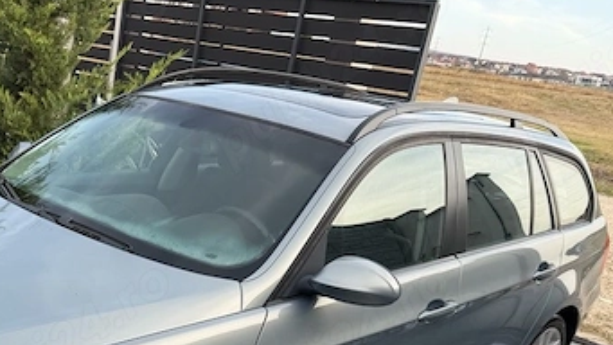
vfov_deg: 24.5
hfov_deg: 42.6
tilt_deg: -23.8
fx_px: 748
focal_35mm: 46
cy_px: 363
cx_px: 124
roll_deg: -6.7
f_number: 1.78
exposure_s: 1/750
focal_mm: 6.76
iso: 80
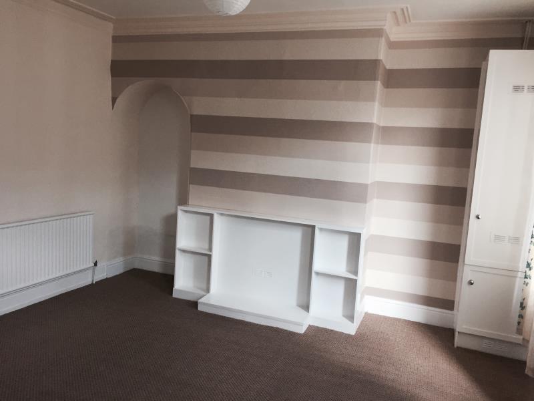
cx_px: 267
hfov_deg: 61.7
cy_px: 200
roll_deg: -3.8
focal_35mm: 29
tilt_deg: -6.8
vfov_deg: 48.2
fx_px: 447
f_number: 2.2
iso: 50
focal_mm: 4.15
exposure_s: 1/30
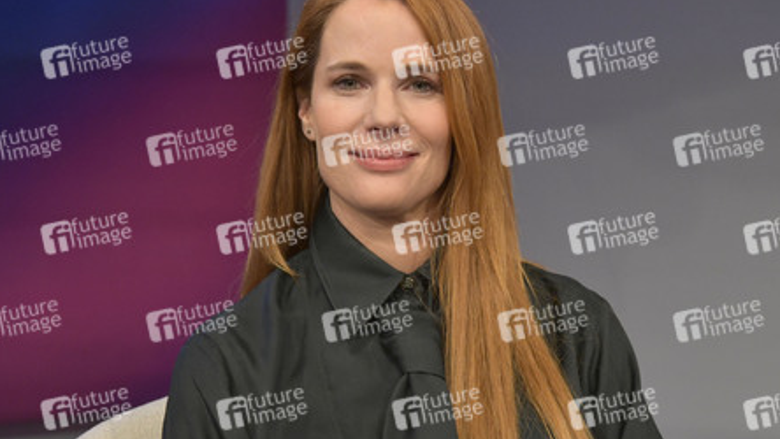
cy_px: 190
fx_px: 1717
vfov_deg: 14.6
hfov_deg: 25.6
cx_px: 391
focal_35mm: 83
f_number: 6.3
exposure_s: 1/200
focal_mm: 78
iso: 2500
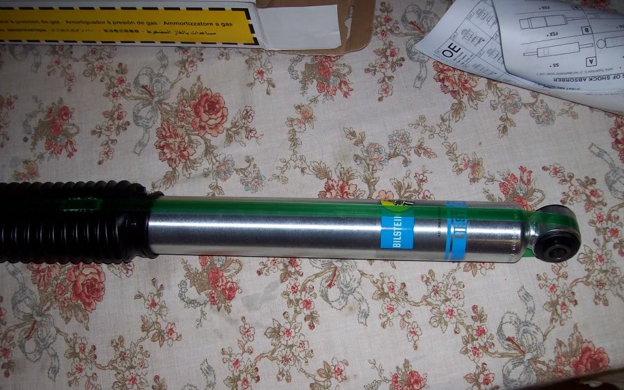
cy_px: 233
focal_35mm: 39
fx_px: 663
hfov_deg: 50.4
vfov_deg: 32.7
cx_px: 309
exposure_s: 1/64
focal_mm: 6
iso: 80
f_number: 2.7
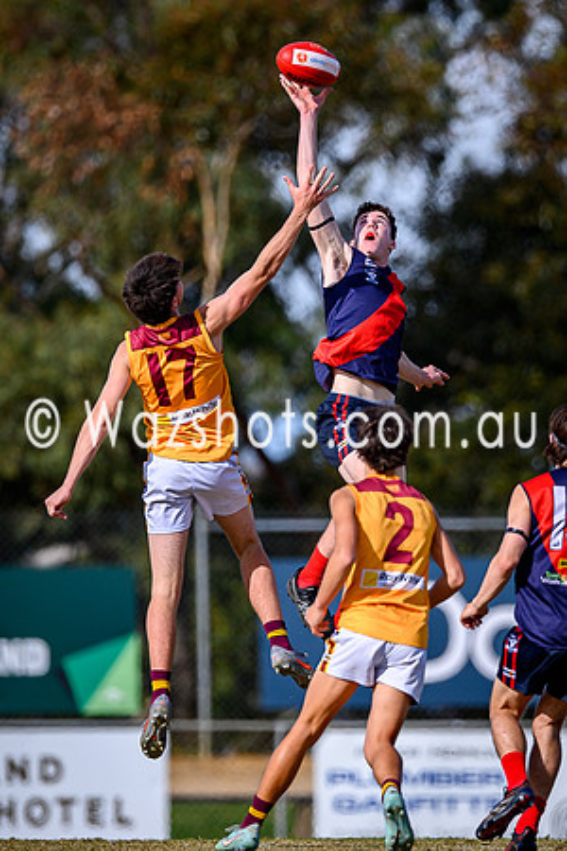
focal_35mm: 949
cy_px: 360
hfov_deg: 1.4
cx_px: 378
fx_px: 22423
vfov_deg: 2.2
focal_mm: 500
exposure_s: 1/2000
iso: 180
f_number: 4
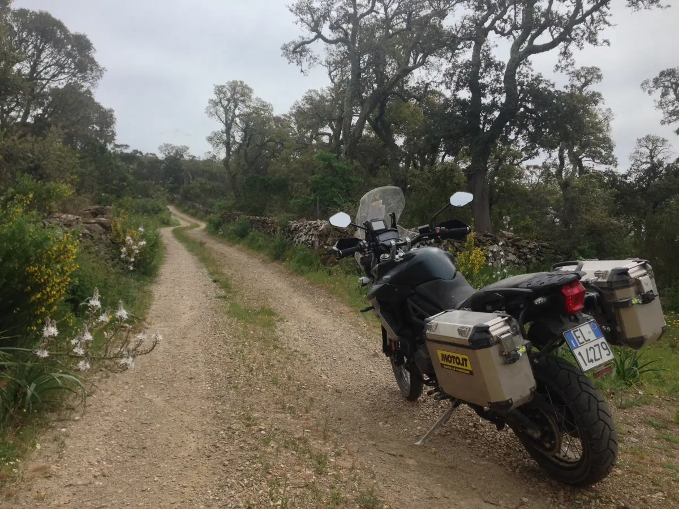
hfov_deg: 55.4
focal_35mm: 33
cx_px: 340
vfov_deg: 42.9
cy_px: 254
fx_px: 647
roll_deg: -0.9
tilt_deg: +0.6
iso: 50
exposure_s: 1/1261
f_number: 2.4
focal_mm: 4.12
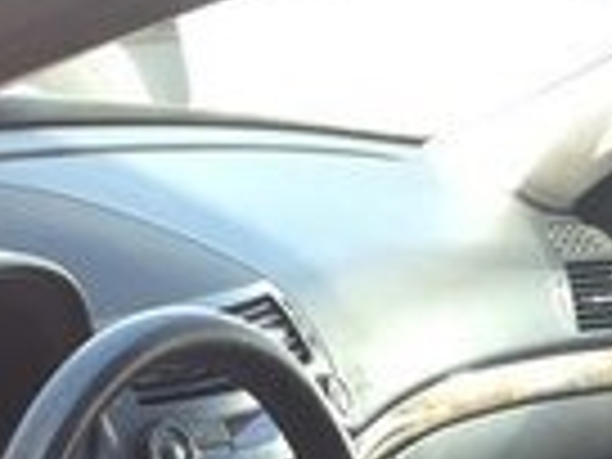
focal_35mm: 141
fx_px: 2493
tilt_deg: -26.6
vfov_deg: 9.7
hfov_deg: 13.8
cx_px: 36
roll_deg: -9.3
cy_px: 974
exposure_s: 1/104
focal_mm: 4.15
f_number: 2.2
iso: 32
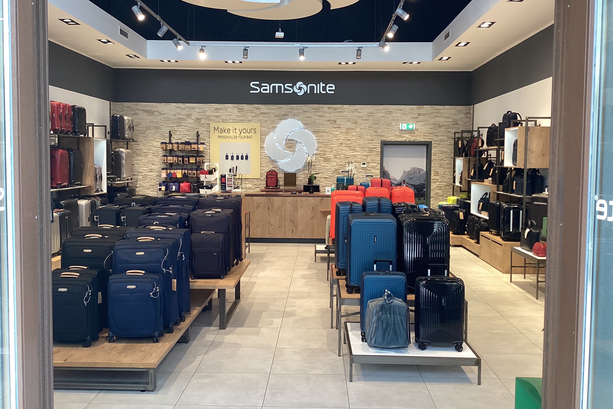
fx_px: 562
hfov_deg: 57.2
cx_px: 307
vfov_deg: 40.0
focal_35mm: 33
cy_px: 193
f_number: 2.4
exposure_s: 1/50
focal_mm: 3.3
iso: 80
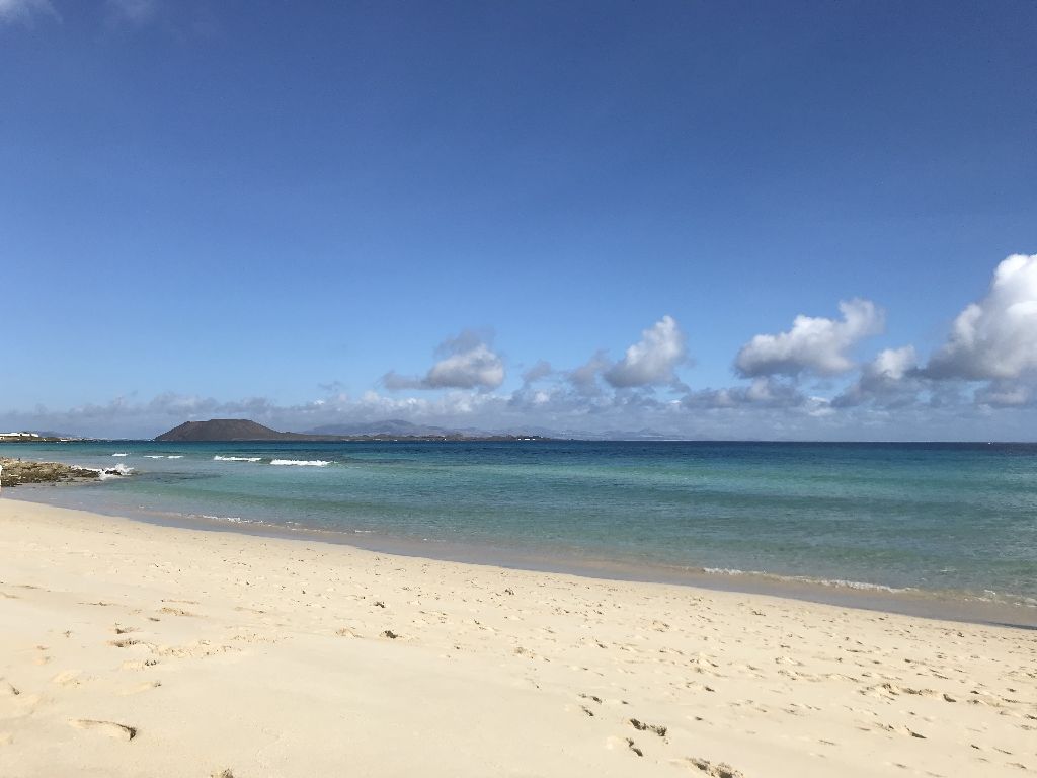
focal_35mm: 28
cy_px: 389
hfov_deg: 63.4
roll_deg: -1.1
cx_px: 518
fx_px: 839
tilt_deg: +5.3
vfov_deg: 49.7
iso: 25
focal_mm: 3.99
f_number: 1.8
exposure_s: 1/6410
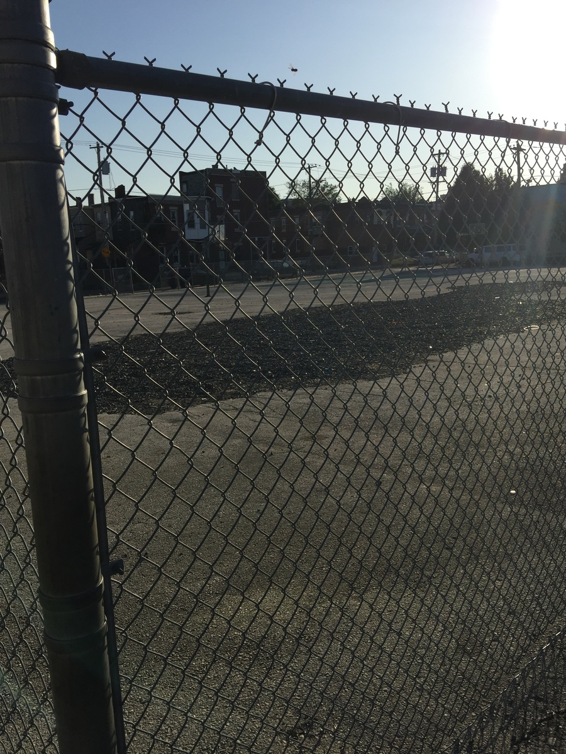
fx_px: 632
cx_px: 283
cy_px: 377
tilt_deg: -9.9
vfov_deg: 61.7
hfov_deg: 48.2
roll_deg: +1.9
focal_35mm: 29
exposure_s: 1/3049
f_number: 2.2
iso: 32
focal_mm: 4.15
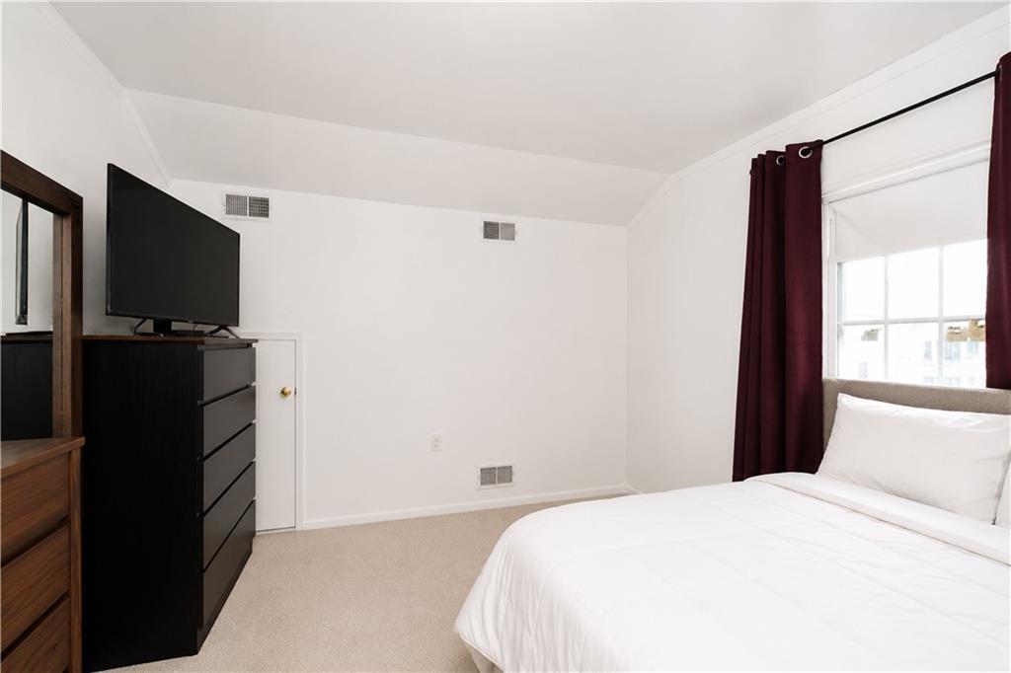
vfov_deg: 77.3
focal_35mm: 15
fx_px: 421
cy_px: 336
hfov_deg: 100.4
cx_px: 506
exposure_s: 1/80
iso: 1600
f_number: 8
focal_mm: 10
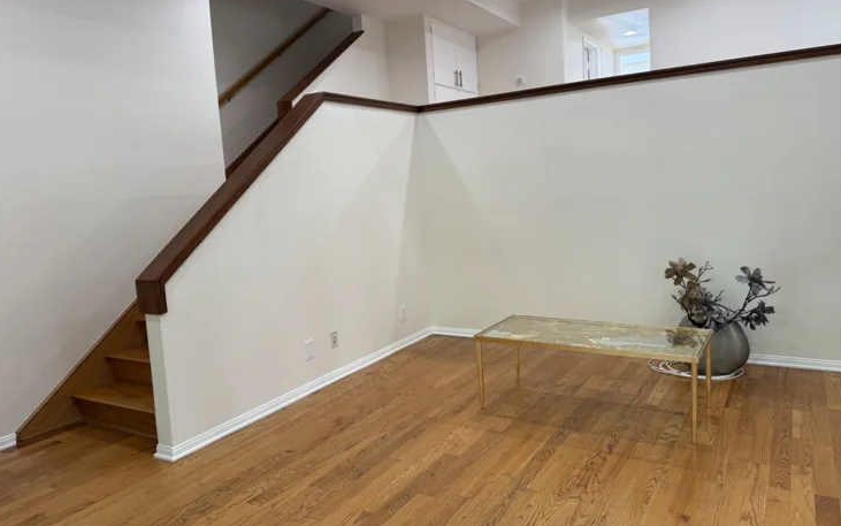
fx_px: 596
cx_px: 414
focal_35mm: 26
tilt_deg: -4.1
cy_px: 238
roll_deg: +3.5
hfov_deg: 70.4
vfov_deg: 47.5
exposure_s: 1/120
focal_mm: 6.76
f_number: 1.78
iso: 100
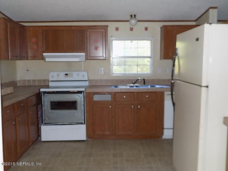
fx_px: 224
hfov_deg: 54.0
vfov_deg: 41.8
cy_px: 86
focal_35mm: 34
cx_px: 114
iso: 250
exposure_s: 1/30
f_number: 3.4
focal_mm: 6.1
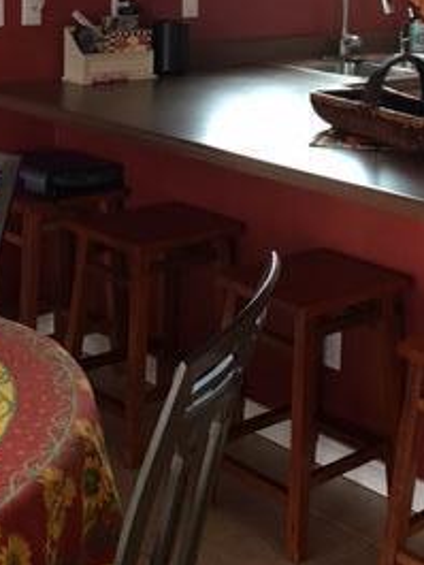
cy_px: 60
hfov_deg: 20.2
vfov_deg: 26.8
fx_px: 1142
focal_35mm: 70
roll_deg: -2.3
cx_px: 445
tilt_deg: -5.1
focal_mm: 4.15
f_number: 2.2
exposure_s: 1/15
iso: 50
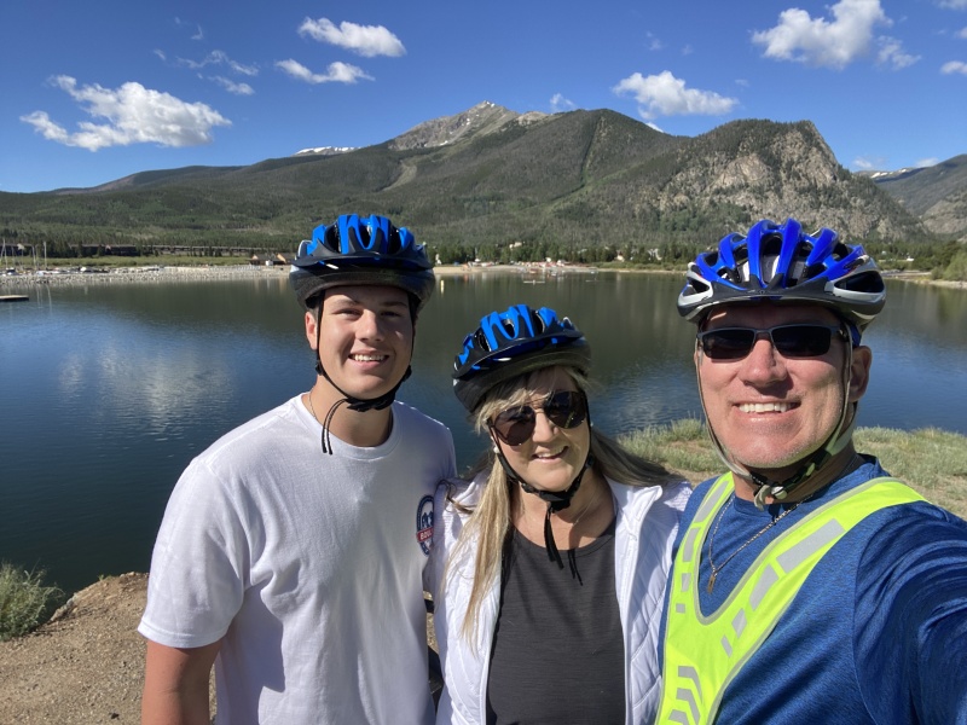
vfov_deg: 58.9
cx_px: 484
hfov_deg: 73.9
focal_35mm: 23
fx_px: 643
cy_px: 362
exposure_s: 1/831
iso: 25
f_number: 2.2
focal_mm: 2.71
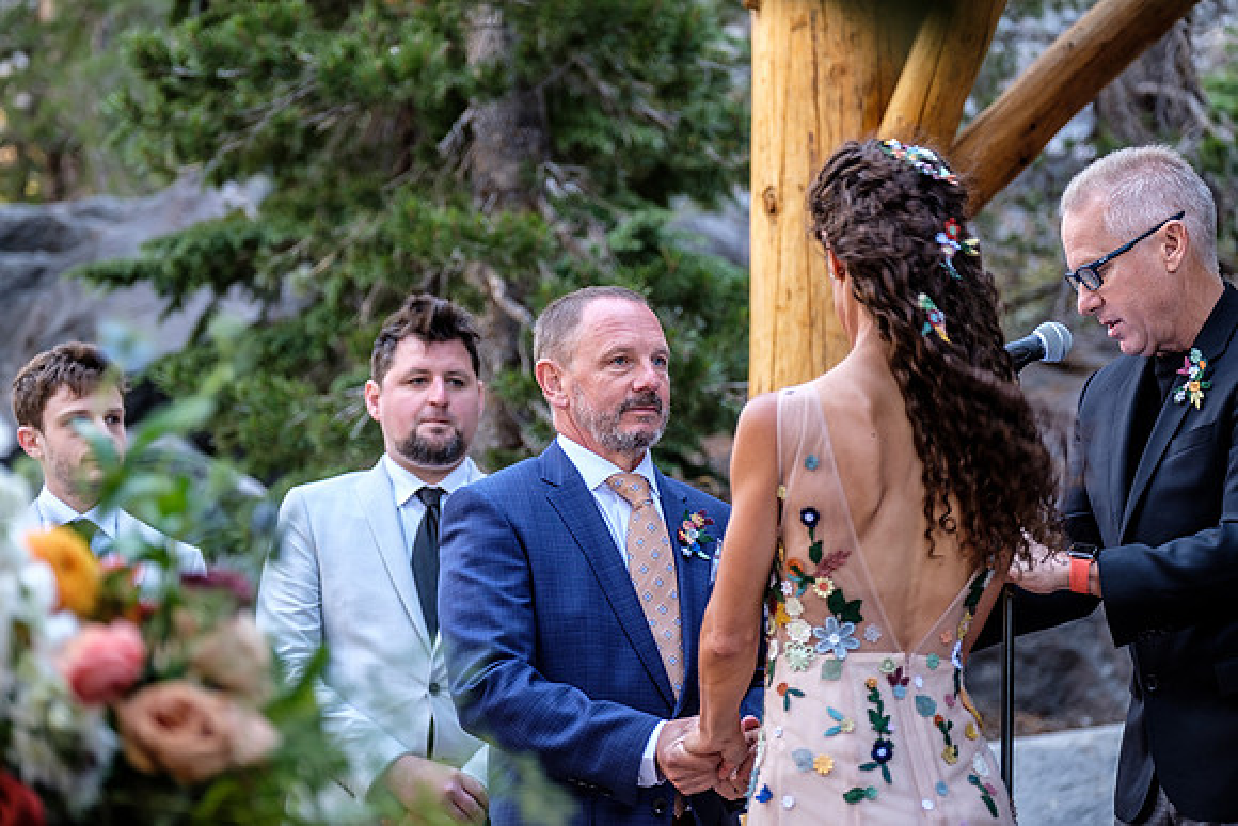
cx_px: 619
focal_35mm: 121
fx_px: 4162
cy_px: 413
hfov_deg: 16.9
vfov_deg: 11.3
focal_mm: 80.4
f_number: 2.8
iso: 200
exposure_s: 1/40
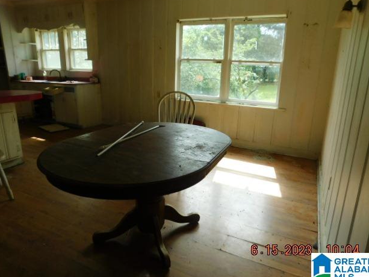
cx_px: 191
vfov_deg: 56.8
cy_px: 136
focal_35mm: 24
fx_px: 256
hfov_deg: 71.6
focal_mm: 4
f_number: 3
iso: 125
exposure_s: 1/200
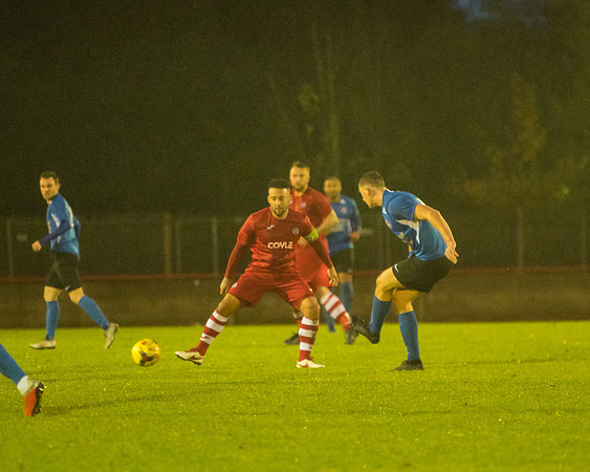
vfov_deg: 3.9
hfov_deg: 4.9
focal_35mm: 399
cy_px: 198
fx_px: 6965
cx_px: 332
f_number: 2.8
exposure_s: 1/640
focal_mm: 200
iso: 5000
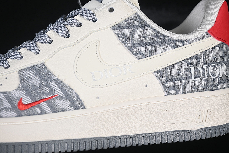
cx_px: 114
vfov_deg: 18.2
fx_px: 477
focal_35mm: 75
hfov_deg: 27.0
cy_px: 76
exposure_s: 1/80
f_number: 7.1
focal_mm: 50
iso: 160
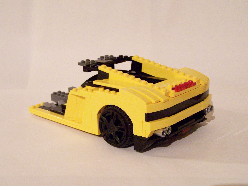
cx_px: 124
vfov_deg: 24.8
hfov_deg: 32.7
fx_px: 423
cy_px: 93
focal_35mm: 59
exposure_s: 1/8
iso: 400
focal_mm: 9.8
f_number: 3.1
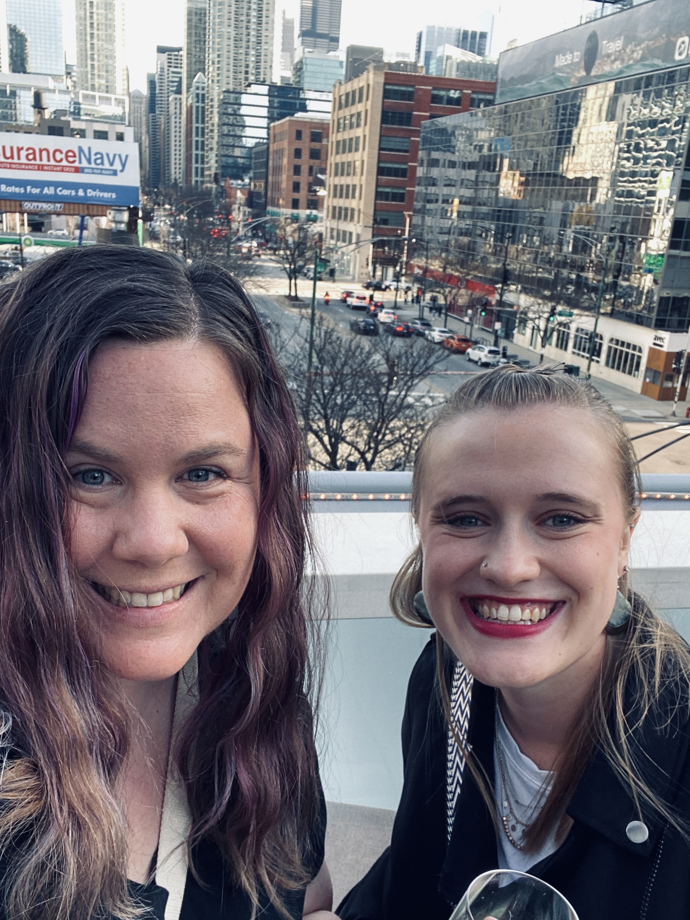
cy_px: 519
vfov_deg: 53.8
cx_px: 326
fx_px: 904
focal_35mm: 34
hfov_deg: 41.8
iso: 50
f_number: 2.2
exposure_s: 1/120
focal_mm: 2.71
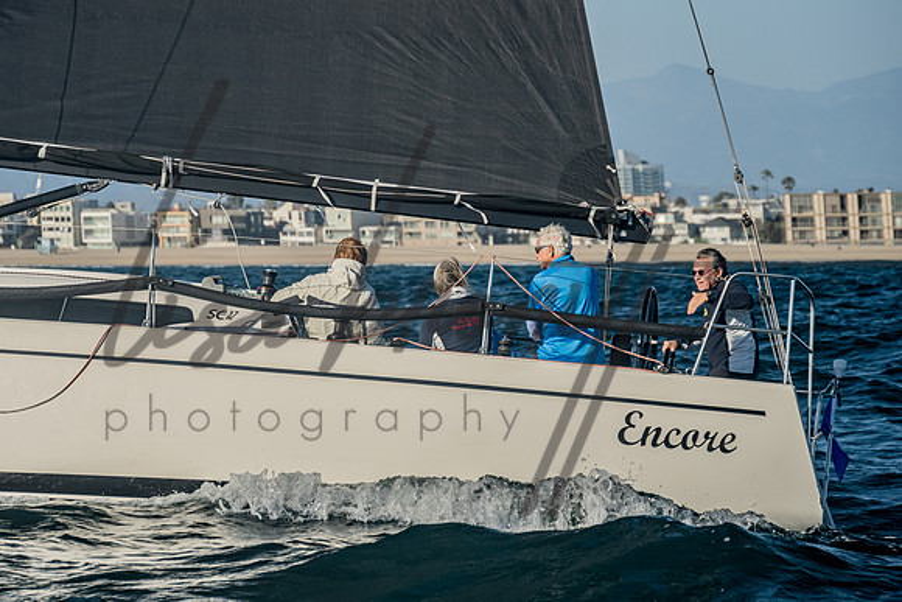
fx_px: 4947
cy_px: 231
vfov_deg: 7.0
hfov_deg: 10.4
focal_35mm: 197
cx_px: 342
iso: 400
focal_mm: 150
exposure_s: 1/2000
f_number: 6.3
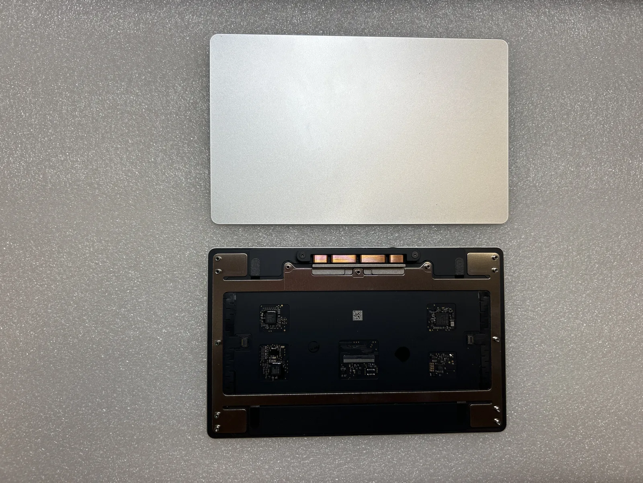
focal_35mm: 26
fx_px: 483
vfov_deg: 53.1
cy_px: 242
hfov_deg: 67.3
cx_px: 322
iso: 40
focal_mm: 5.7
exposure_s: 1/100
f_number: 1.5
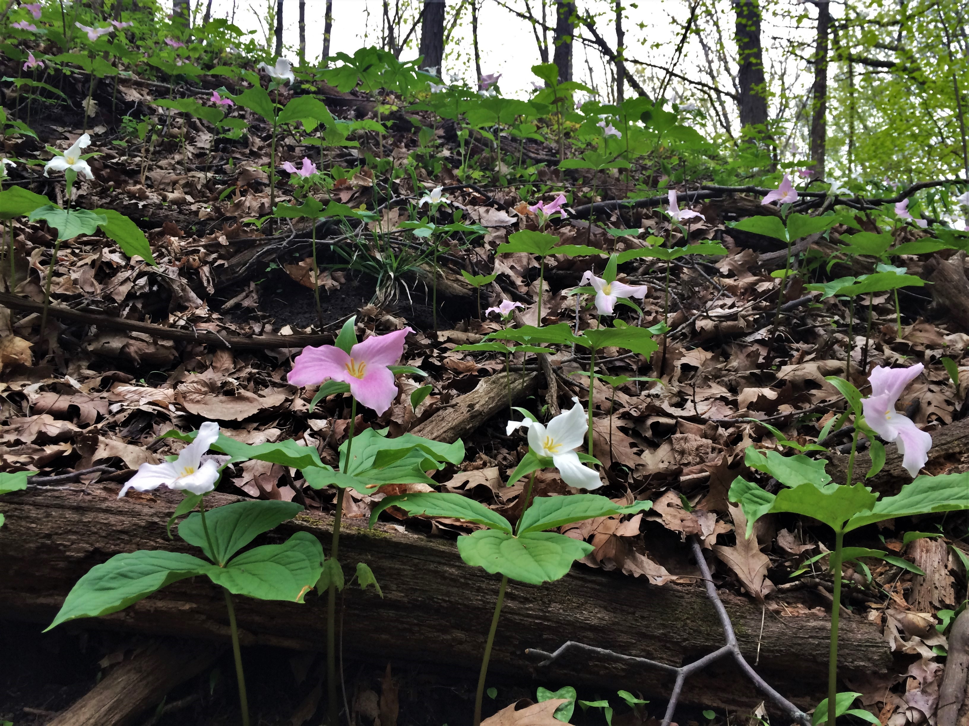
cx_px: 484
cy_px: 363
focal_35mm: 29
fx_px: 812
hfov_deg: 61.7
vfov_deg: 48.2
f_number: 2.2
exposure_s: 1/40
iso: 40
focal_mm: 4.15
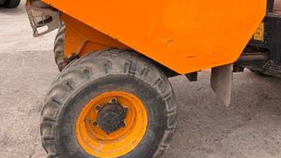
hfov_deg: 39.0
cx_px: 206
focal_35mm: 52
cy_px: -21
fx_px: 388
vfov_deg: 21.7
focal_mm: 6.76
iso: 100
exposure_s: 1/2299
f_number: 1.78
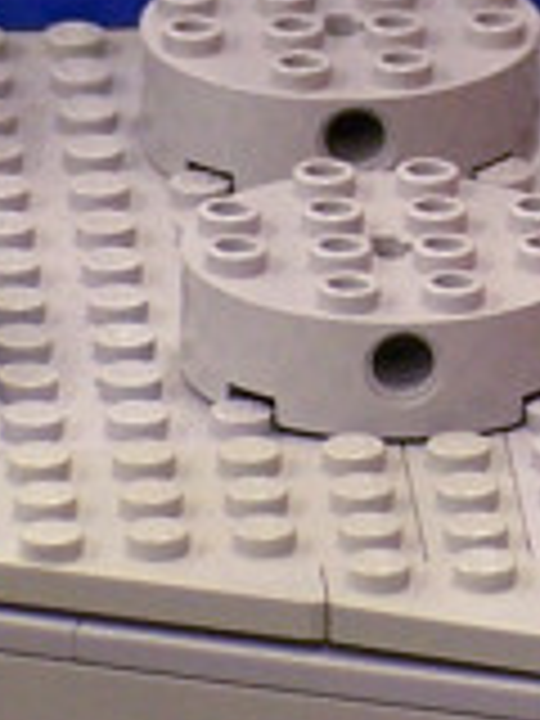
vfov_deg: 2.4
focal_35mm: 821
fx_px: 17076
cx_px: 1516
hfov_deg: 1.8
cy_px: -1368
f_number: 3.2
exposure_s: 1/2
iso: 80
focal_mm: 21.2
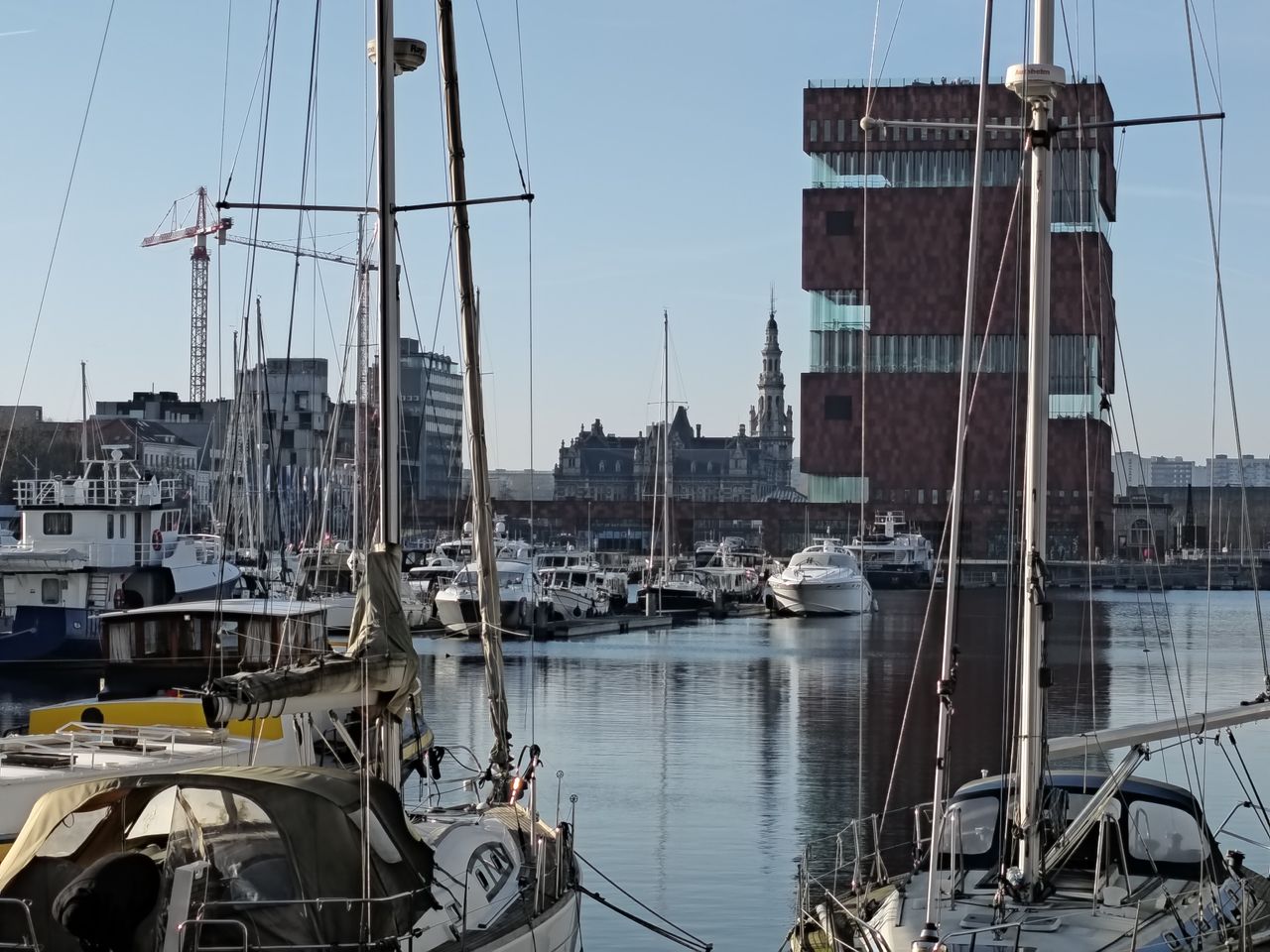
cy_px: 476
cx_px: 635
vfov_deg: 16.1
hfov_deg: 21.3
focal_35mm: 92
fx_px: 3375
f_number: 1.7
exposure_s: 1/699
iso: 50
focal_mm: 6.07
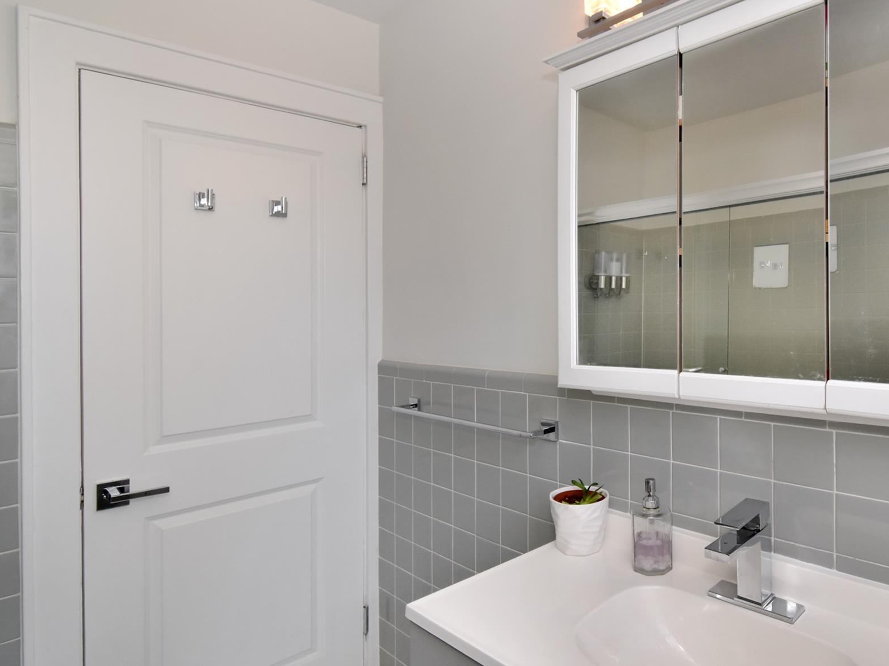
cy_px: 311
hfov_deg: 78.3
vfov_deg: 64.3
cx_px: 566
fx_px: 530
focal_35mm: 21
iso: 640
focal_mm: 11
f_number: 11
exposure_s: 1/100
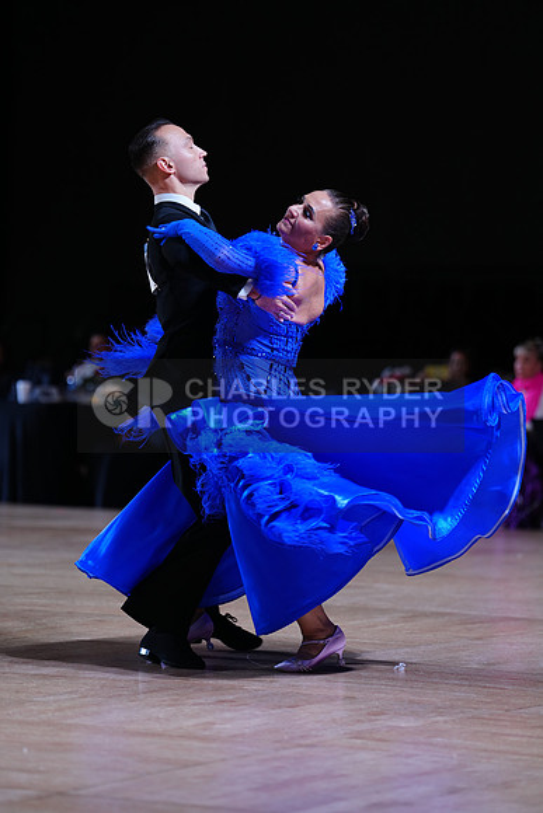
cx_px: 272
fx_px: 3278
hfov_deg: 9.5
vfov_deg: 14.2
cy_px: 406
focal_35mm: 145
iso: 640
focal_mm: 145
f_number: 2.8
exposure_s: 1/500
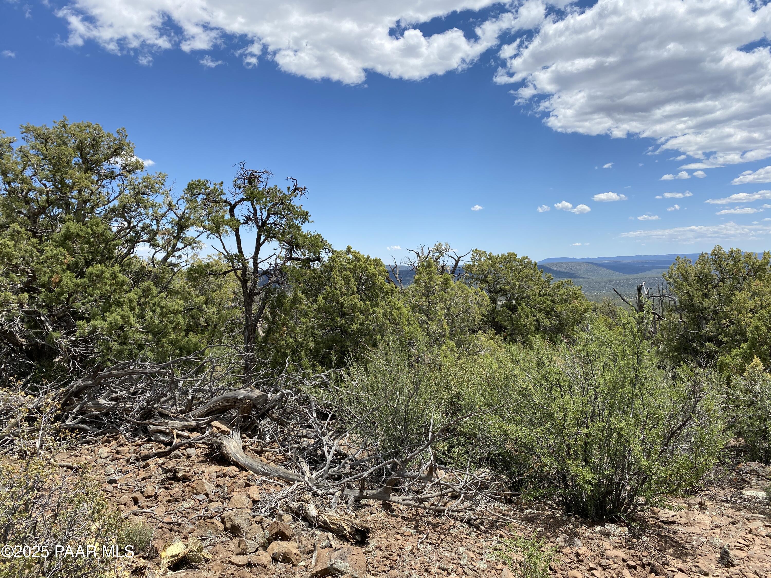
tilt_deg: -2.5
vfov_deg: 53.1
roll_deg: +1.2
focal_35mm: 26
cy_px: 289
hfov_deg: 67.3
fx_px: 579
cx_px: 386
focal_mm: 4.25
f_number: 1.8
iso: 32
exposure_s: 1/3401
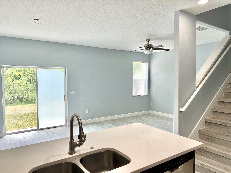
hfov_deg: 67.3
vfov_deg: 53.1
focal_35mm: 26
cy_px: 86
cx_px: 116
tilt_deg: -3.2
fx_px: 174
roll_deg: +0.8
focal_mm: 5.7
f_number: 1.5
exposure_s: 1/153
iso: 40
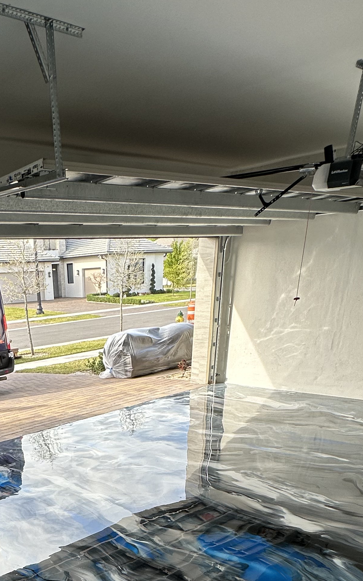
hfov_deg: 39.2
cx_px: 81
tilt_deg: -29.3
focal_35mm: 31
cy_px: 561
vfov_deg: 51.2
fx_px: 491
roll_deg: +2.3
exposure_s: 1/268
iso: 40
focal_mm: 2.22
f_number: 2.2
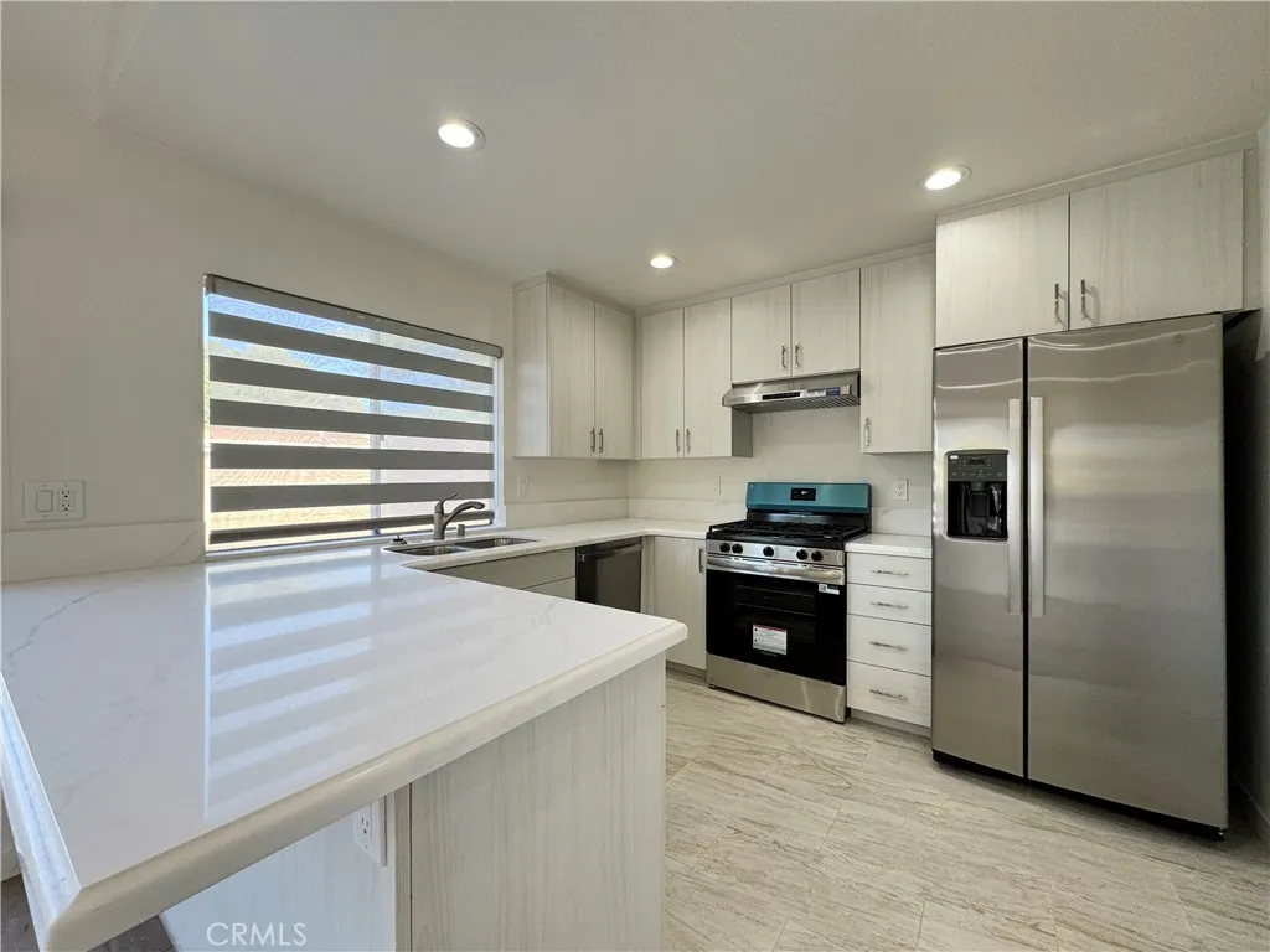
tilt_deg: +0.1
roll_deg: -0.3
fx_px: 514
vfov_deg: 85.7
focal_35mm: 14
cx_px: 635
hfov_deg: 102.1
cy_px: 476
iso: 80
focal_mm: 2.22
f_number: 2.2
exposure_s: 1/120
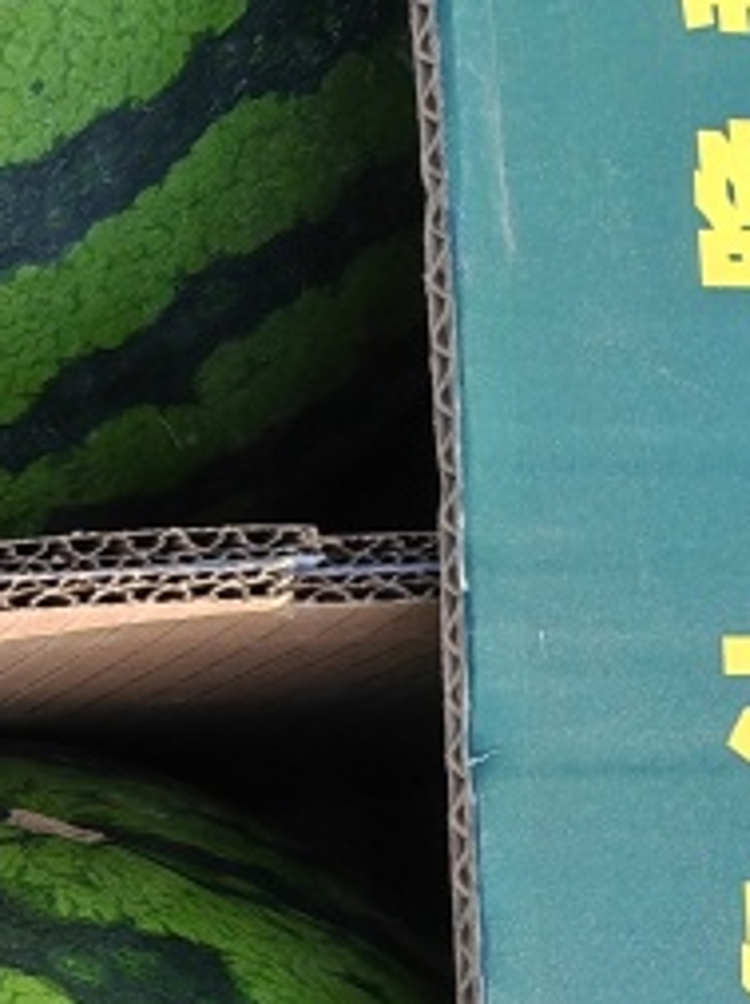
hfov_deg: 11.7
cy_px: 800
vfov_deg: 17.2
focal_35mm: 114
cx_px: -702
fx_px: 3302
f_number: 1.95
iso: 50
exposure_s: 1/430
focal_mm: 5.52
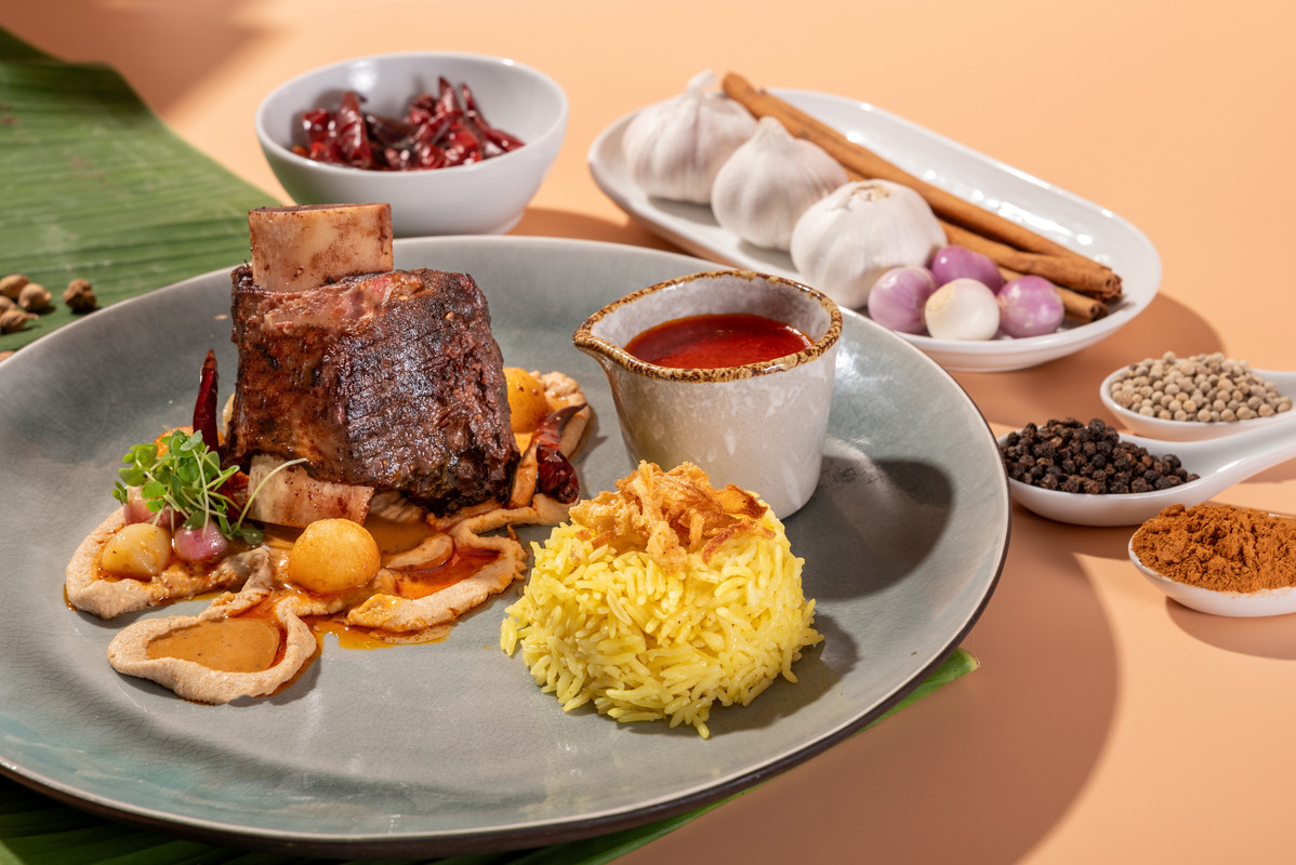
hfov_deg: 27.0
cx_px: 648
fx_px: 2701
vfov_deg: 18.2
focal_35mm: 75
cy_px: 432
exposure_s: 1/160
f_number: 10
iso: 125
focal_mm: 75
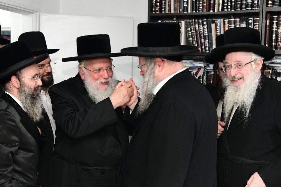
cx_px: 106
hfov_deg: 31.8
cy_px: 111
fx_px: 492
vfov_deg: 21.6
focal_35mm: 63
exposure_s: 1/125
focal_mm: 38
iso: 3200
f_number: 5.6
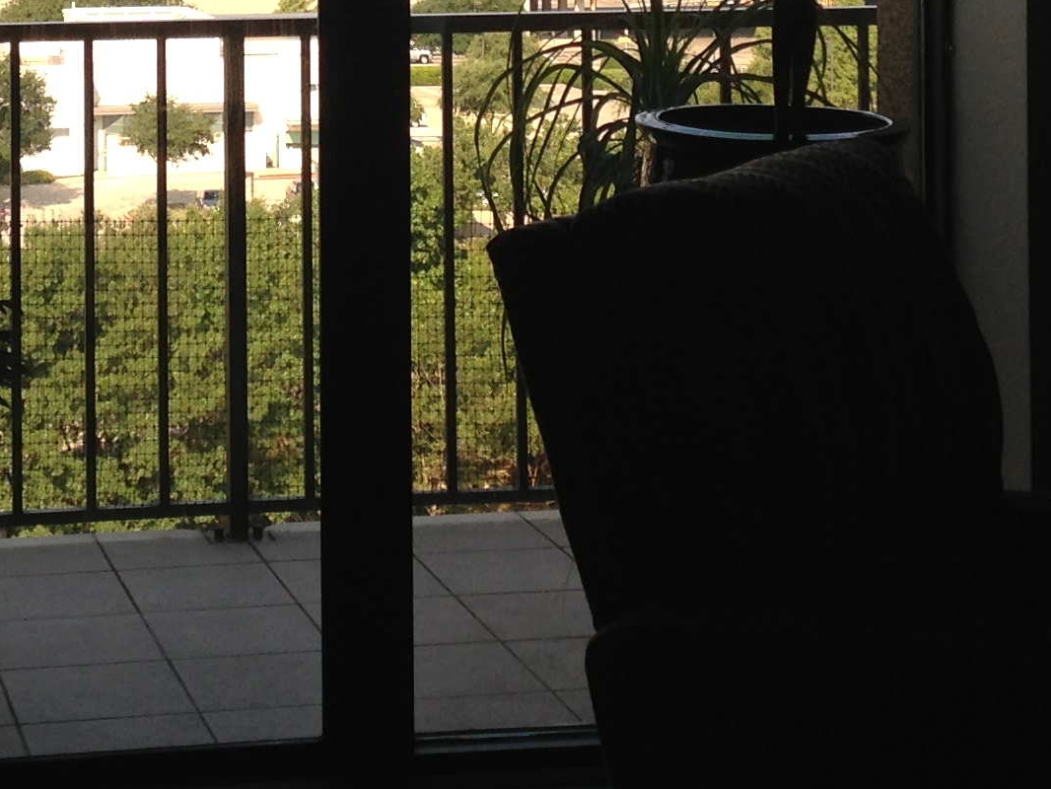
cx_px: 156
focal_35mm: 101
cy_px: -156
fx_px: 3067
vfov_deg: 14.2
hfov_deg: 19.2
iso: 50
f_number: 2.4
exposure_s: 1/176
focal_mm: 4.13
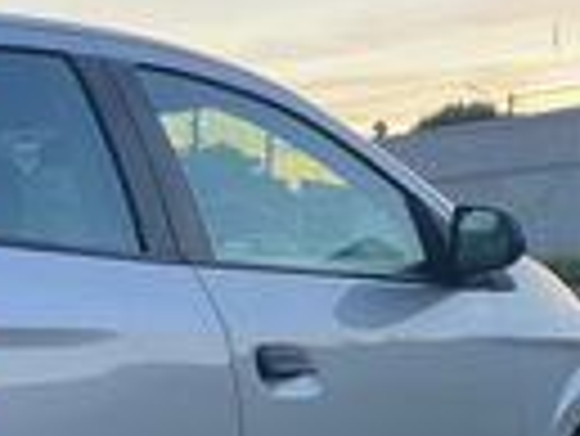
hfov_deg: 19.2
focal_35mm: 95
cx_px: -157
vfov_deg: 15.4
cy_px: 409
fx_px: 1593
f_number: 1.8
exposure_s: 1/121
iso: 50
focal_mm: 4.25
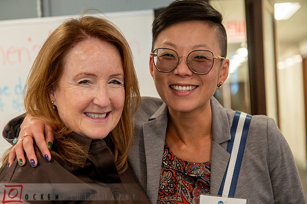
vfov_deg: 17.2
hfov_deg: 25.5
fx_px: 677
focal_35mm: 79
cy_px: 116
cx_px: 133
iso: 1600
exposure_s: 1/160
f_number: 4
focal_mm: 70
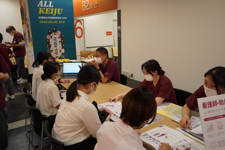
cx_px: 112
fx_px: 187
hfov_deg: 61.9
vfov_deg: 43.6
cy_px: 75
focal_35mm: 30
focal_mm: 30
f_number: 4.5
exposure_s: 1/160
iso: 2000
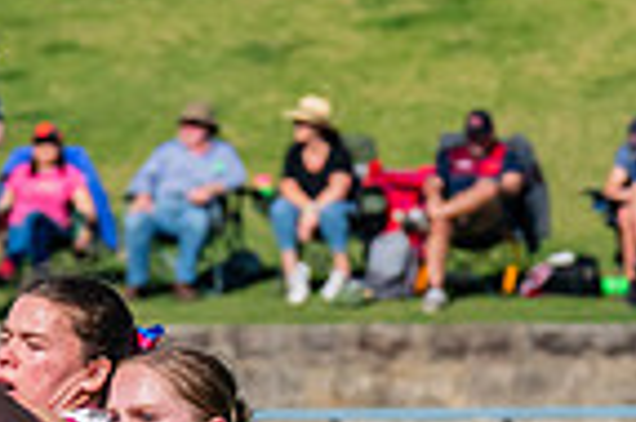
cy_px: 713
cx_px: 49
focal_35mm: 1368
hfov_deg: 1.5
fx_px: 24140
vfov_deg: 1.0
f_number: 13
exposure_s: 1/1250
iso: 800
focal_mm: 290
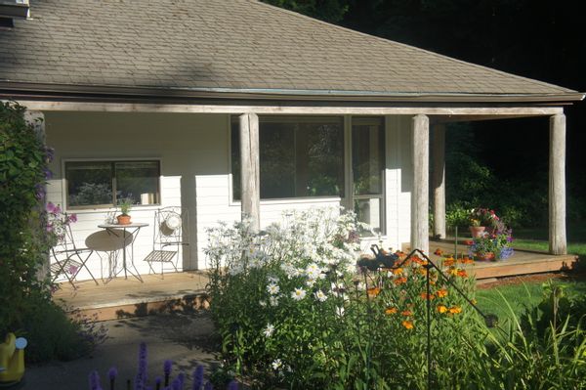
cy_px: 195
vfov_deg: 28.0
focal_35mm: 48
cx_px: 293
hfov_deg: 41.1
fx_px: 781
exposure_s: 1/320
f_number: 8
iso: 200
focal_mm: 32
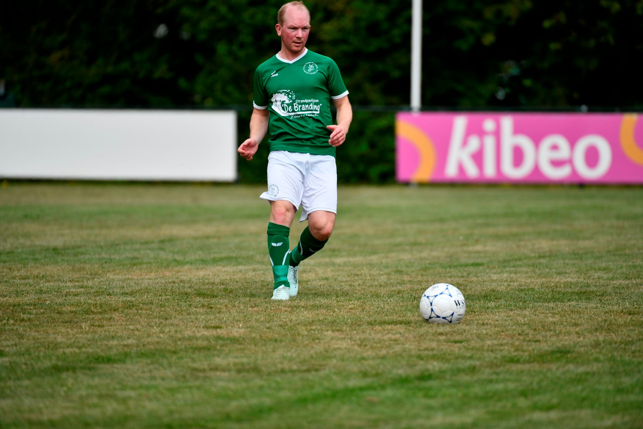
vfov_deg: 4.6
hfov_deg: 6.9
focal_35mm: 300
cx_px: 322
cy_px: 214
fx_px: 5358
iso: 400
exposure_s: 1/3000
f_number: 4.8
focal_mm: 300
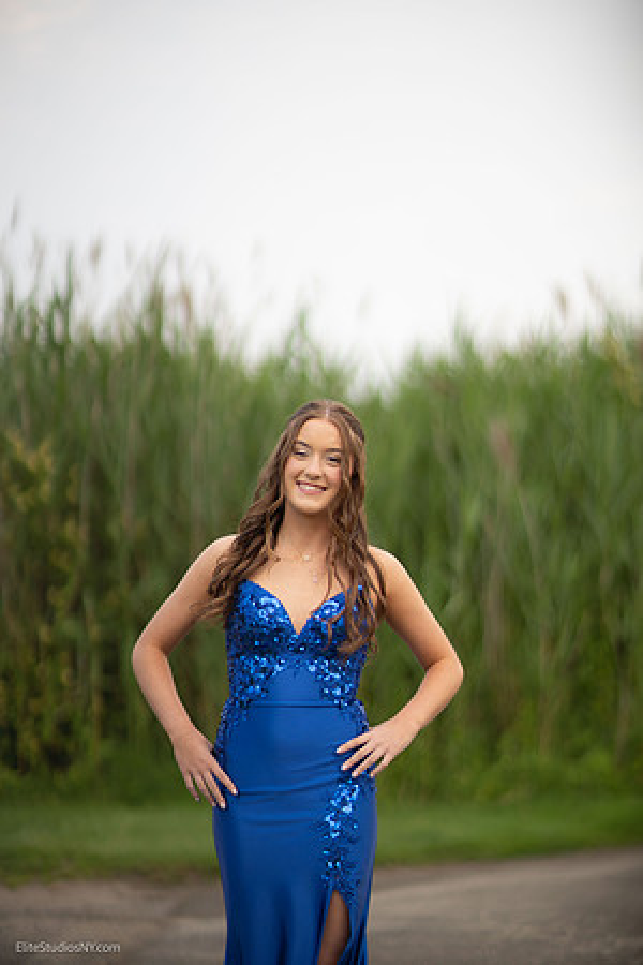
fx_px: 2277
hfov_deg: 16.1
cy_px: 482
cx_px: 322
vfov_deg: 23.9
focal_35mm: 85
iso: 100
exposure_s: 1/3200
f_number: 1.3
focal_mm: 85
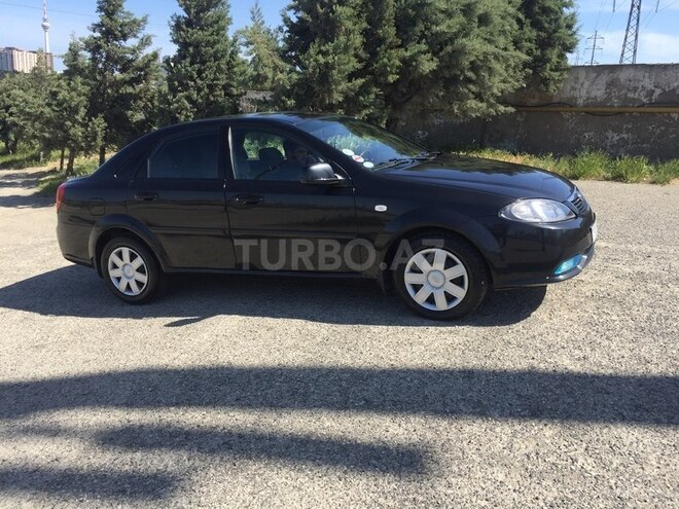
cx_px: 340
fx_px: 569
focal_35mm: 29
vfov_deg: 48.2
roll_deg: -3.2
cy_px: 254
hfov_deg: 61.7
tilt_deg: -15.3
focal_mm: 4.15
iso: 32
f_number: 2.2
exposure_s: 1/1276
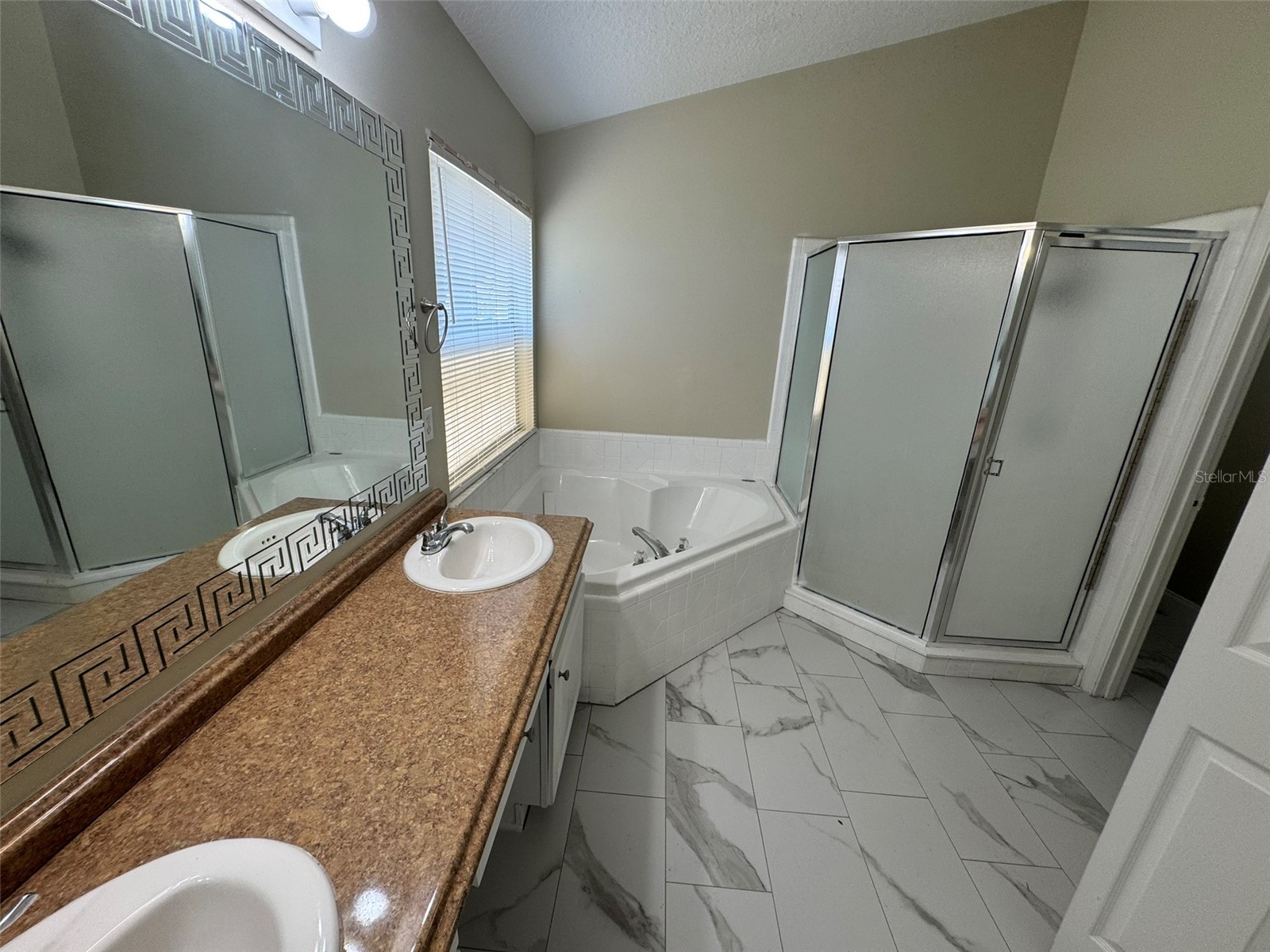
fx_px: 514
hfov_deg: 102.1
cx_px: 635
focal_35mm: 14
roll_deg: -2.5
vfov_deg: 85.7
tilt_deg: -18.2
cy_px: 476
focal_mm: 2.22
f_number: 2.2
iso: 80
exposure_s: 1/120
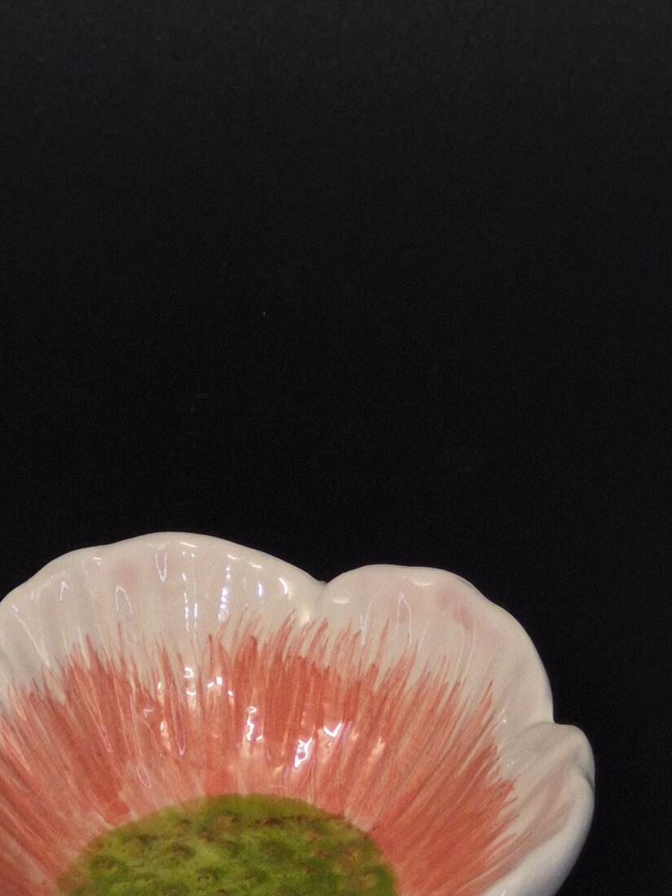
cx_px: 234
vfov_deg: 12.3
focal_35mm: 161
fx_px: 4167
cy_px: 620
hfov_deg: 9.2
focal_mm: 7
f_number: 2.4
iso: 200
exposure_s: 1/50
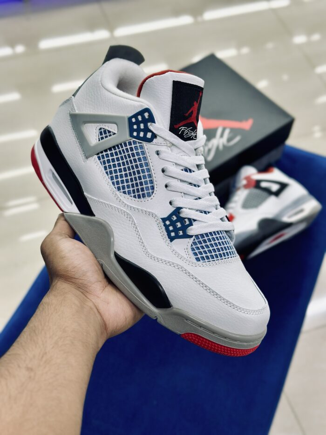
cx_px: 163
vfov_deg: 39.7
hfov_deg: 30.3
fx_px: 603
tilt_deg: -53.6
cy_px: 218
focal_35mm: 48
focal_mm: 6.86
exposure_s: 1/115
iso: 64
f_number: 1.78
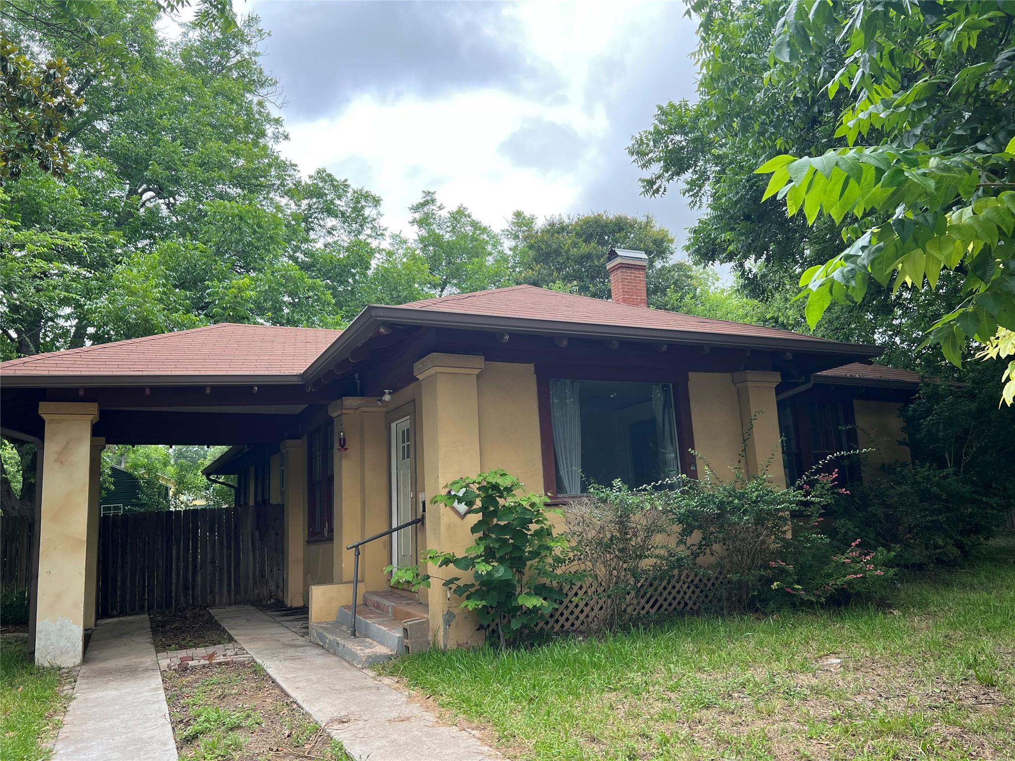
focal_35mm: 26
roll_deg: +3.2
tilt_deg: +9.3
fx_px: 762
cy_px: 380
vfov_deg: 53.1
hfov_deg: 67.3
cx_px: 508
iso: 50
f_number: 1.5
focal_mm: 5.7
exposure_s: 1/808
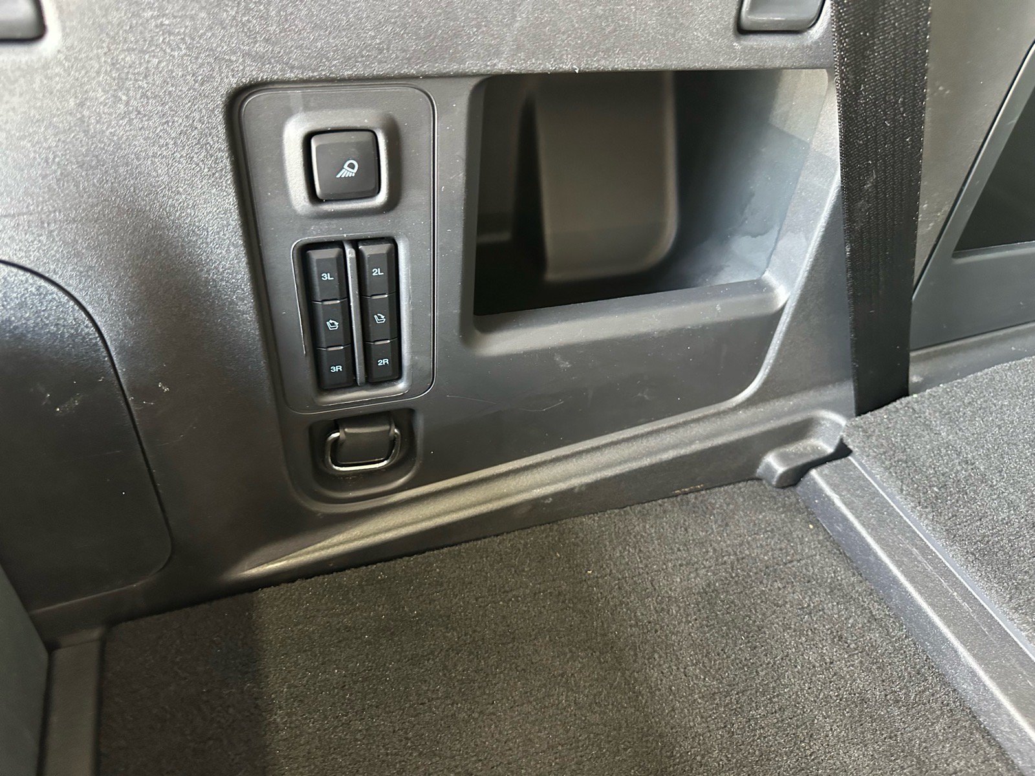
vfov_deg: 56.8
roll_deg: -4.7
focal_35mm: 24
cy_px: 388
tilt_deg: -39.6
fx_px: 718
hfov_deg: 71.6
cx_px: 518
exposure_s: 1/40
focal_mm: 6.86
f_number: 1.78
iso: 800
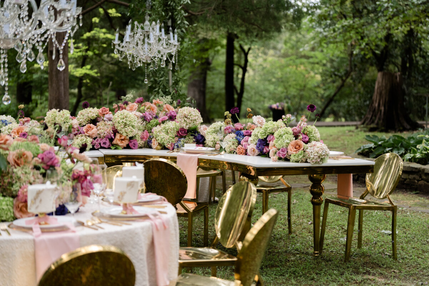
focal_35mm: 70
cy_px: 143
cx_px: 214
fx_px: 834
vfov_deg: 19.5
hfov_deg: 28.8
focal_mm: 70
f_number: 2.8
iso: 1600
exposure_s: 1/1600
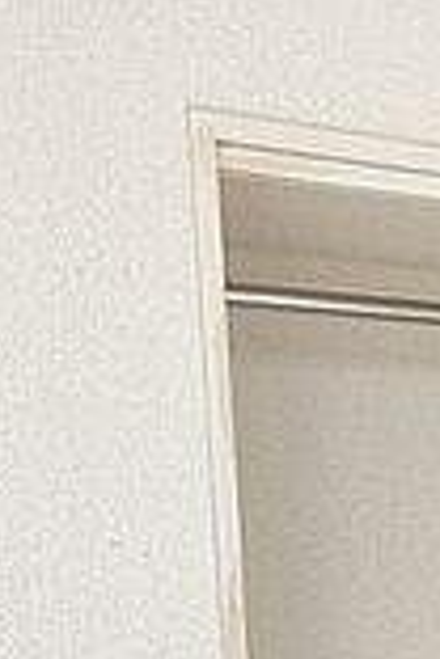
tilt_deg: -10.9
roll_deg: +0.1
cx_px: 673
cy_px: 972
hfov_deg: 15.2
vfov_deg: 21.0
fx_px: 1522
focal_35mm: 83
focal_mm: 4.25
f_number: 1.8
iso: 160
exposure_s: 1/50
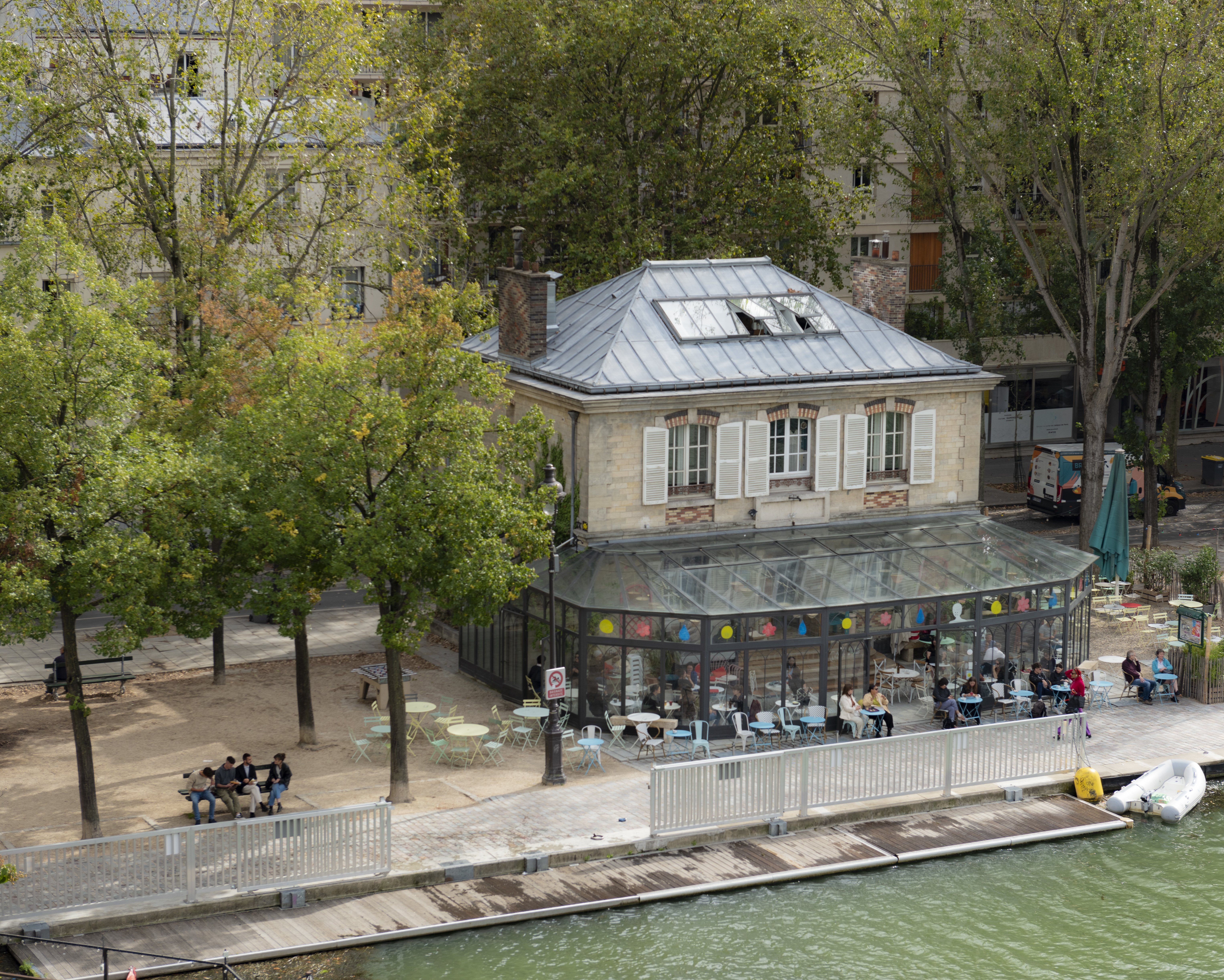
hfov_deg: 24.1
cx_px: 676
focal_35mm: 79
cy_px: 489
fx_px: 2862
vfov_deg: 19.4
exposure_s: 1/320
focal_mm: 70
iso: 125
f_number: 7.1
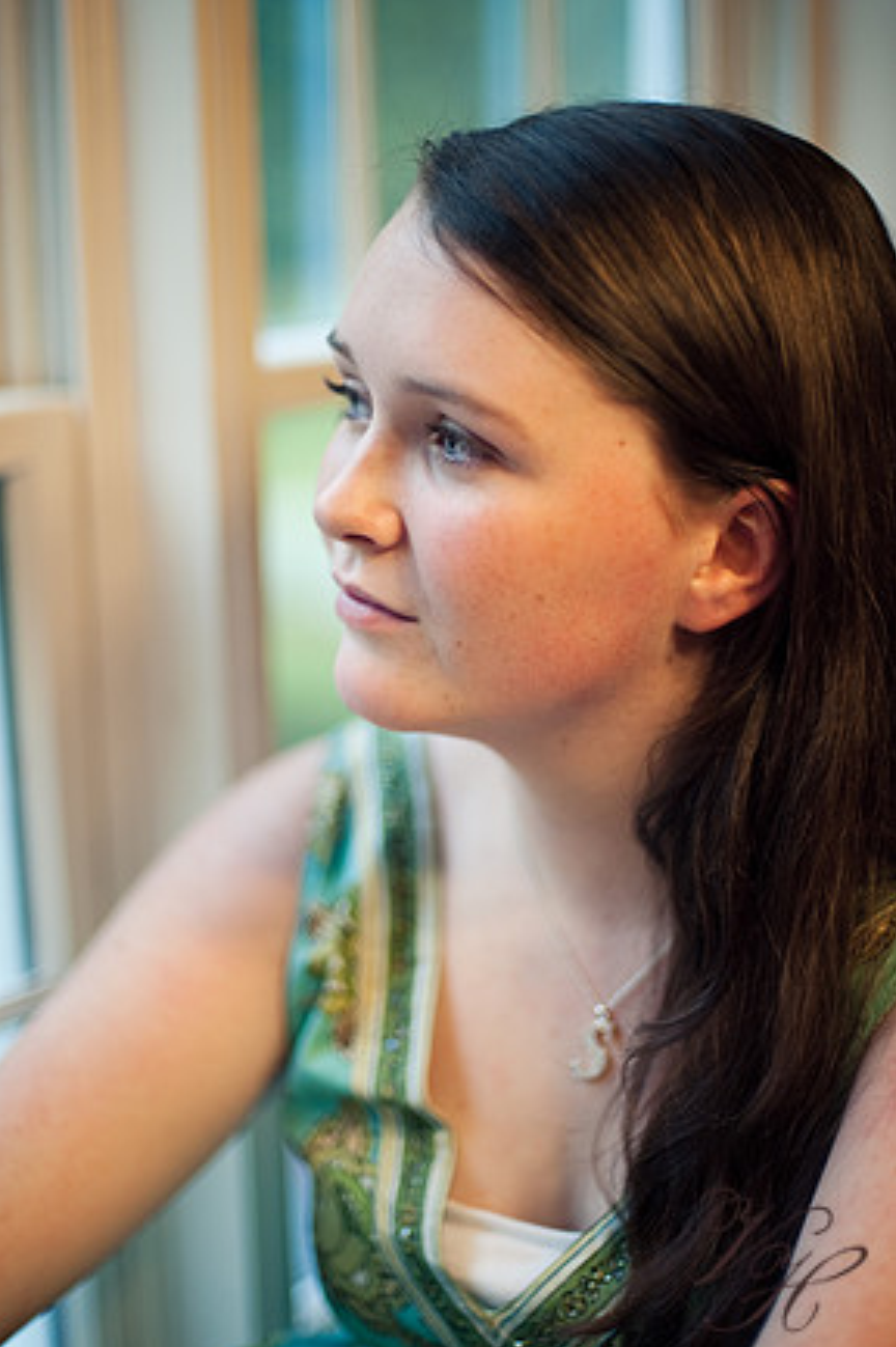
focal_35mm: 52
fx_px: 1944
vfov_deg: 38.2
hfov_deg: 25.9
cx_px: 434
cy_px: 694
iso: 400
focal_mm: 50
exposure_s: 1/125
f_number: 1.4
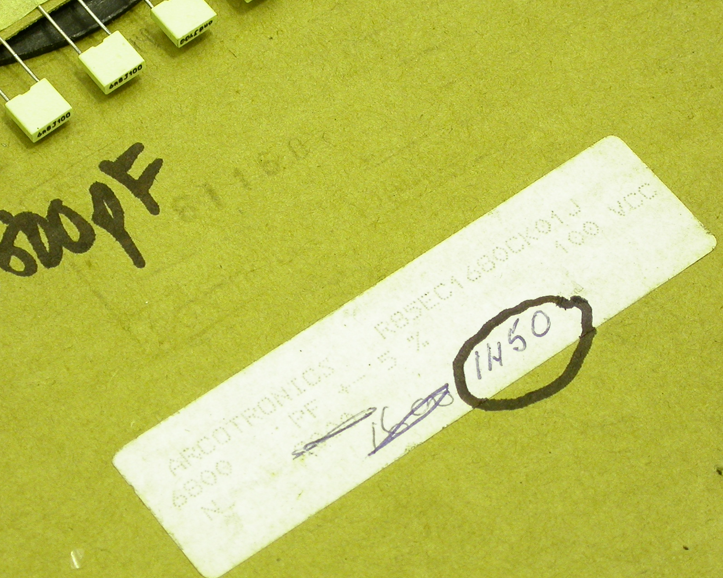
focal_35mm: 173
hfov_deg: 11.2
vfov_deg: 8.9
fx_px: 3701
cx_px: 281
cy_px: 243
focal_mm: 25.5
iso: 100
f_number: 4.4
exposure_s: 1/18.4
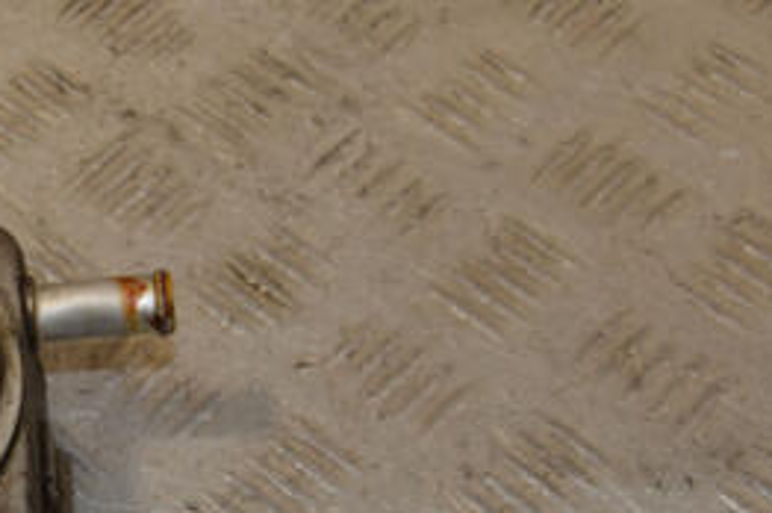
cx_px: -50
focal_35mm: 117
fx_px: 2506
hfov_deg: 17.0
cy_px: 354
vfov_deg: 11.7
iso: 800
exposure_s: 1/200
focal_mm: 34
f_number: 8
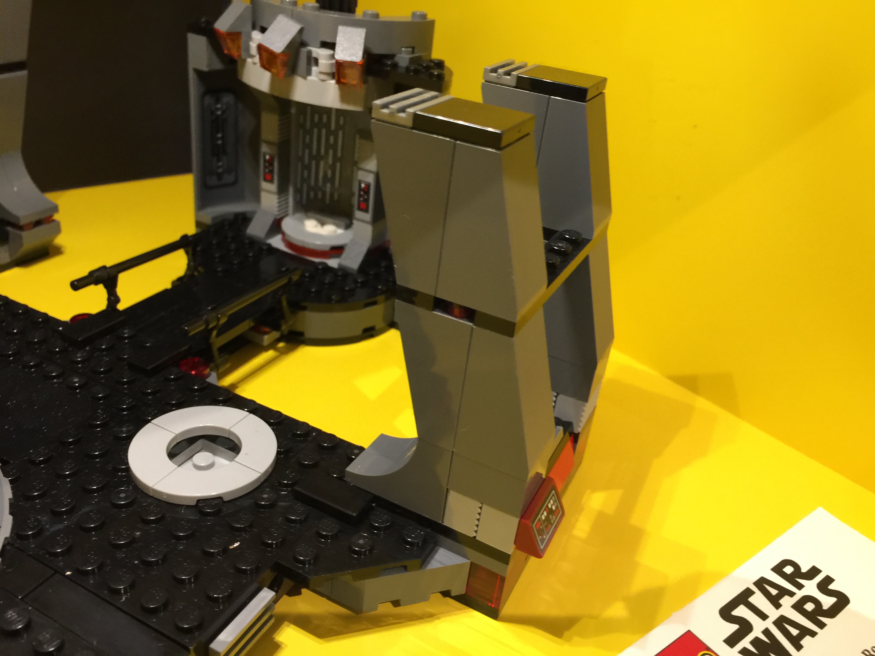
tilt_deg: -29.1
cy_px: 328
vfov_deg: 48.2
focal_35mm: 29
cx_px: 438
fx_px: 733
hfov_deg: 61.7
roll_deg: -8.7
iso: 80
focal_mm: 4.15
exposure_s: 1/15
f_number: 2.2
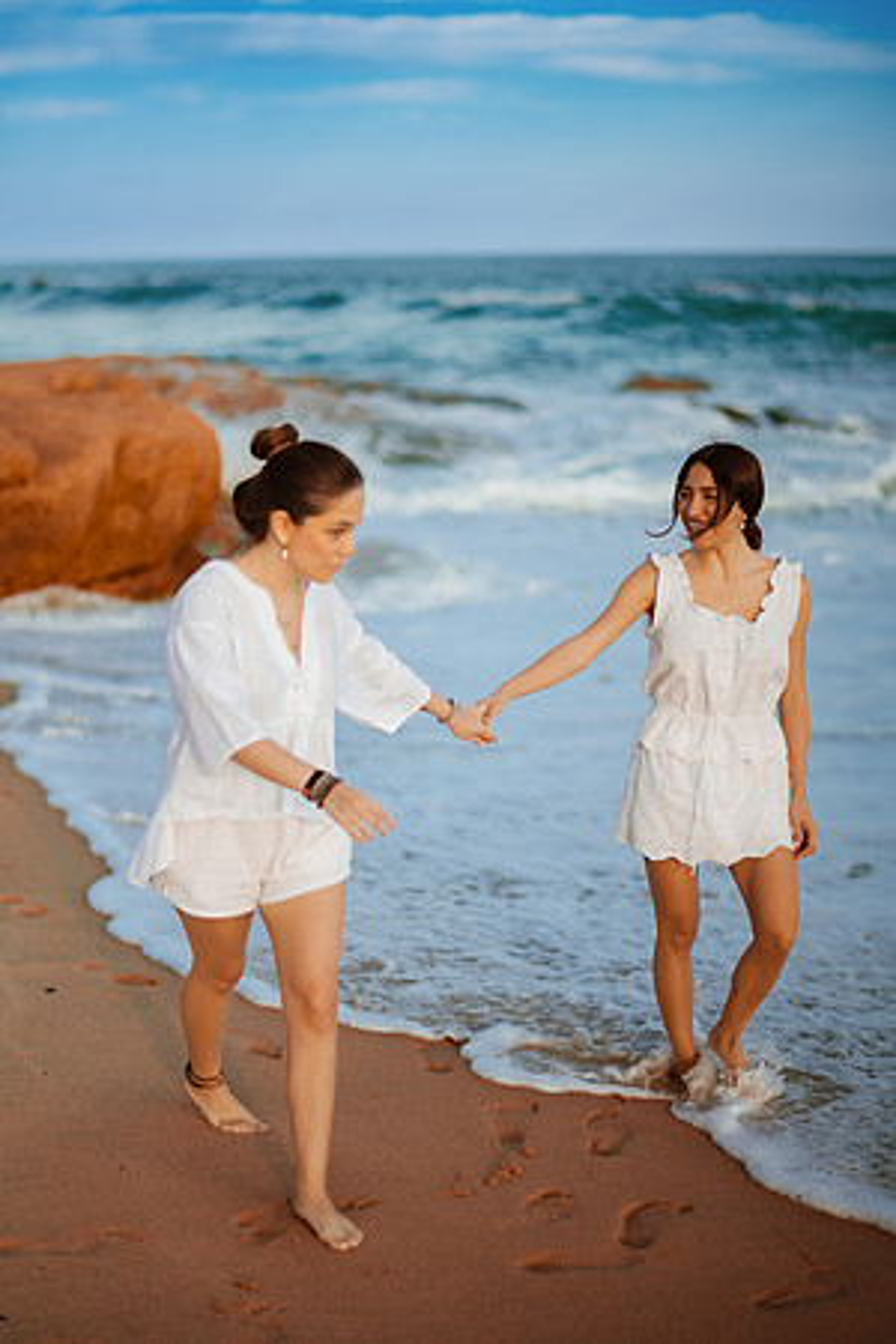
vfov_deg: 34.5
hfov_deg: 23.4
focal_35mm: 58
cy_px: 672
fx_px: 2165
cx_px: 448
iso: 200
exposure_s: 1/6400
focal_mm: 58
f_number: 1.4
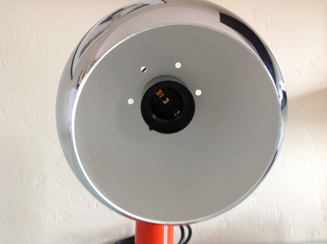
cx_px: 164
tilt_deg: +7.8
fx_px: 330
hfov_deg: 52.7
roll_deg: -1.6
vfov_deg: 40.6
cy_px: 122
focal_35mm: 35
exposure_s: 1/15
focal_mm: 4.28
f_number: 2.4
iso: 100
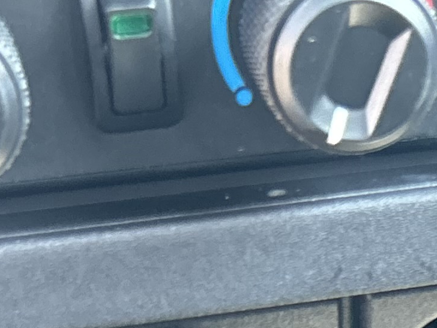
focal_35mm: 144
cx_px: 601
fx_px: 1818
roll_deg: +3.2
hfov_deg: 13.1
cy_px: 702
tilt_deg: -32.7
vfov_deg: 9.5
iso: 160
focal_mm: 5.7
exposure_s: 1/60
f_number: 1.5
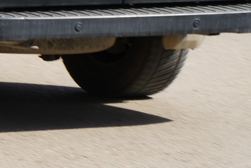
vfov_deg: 3.1
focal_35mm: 438
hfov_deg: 4.6
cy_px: -312
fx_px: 3054
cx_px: -216
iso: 100
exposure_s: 1/160
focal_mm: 70
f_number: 10
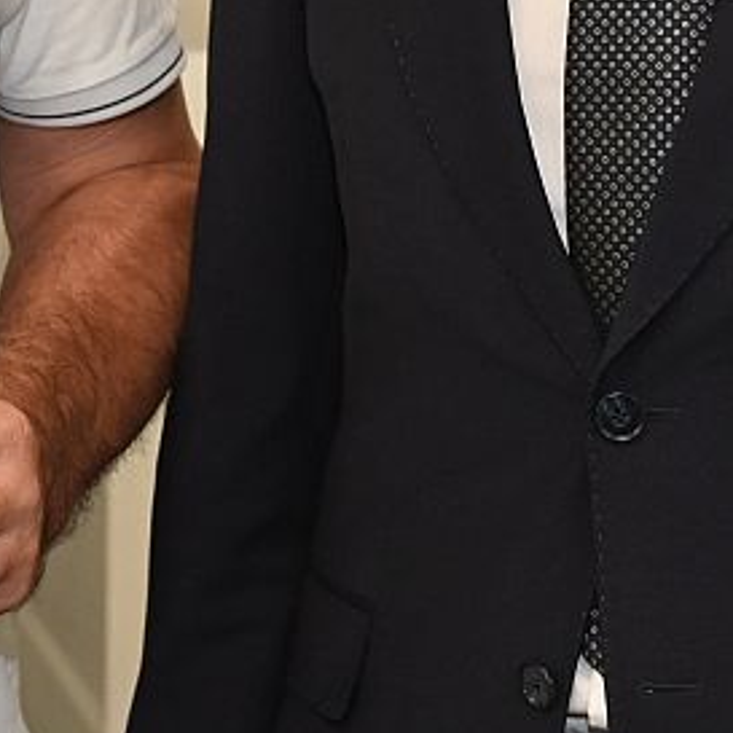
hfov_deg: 9.0
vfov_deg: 9.4
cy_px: -54
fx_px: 4432
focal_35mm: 185
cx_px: -615
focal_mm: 31
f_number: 4
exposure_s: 1/60
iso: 900
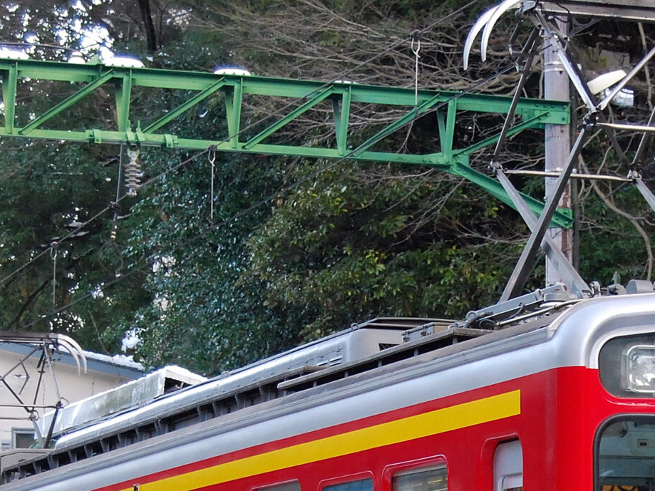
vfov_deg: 9.1
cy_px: 567
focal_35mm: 161
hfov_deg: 12.2
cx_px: 465
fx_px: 3046
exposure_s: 1/125
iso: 800
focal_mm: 40
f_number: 5.6
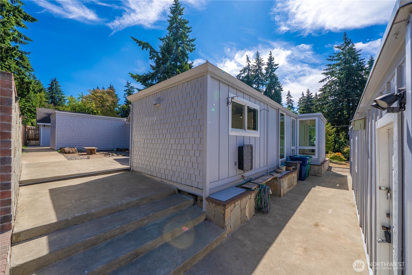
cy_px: 138
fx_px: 149
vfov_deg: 85.5
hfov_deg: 108.3
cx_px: 206
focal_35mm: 13
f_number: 7.1
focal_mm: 13
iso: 80
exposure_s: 1/320
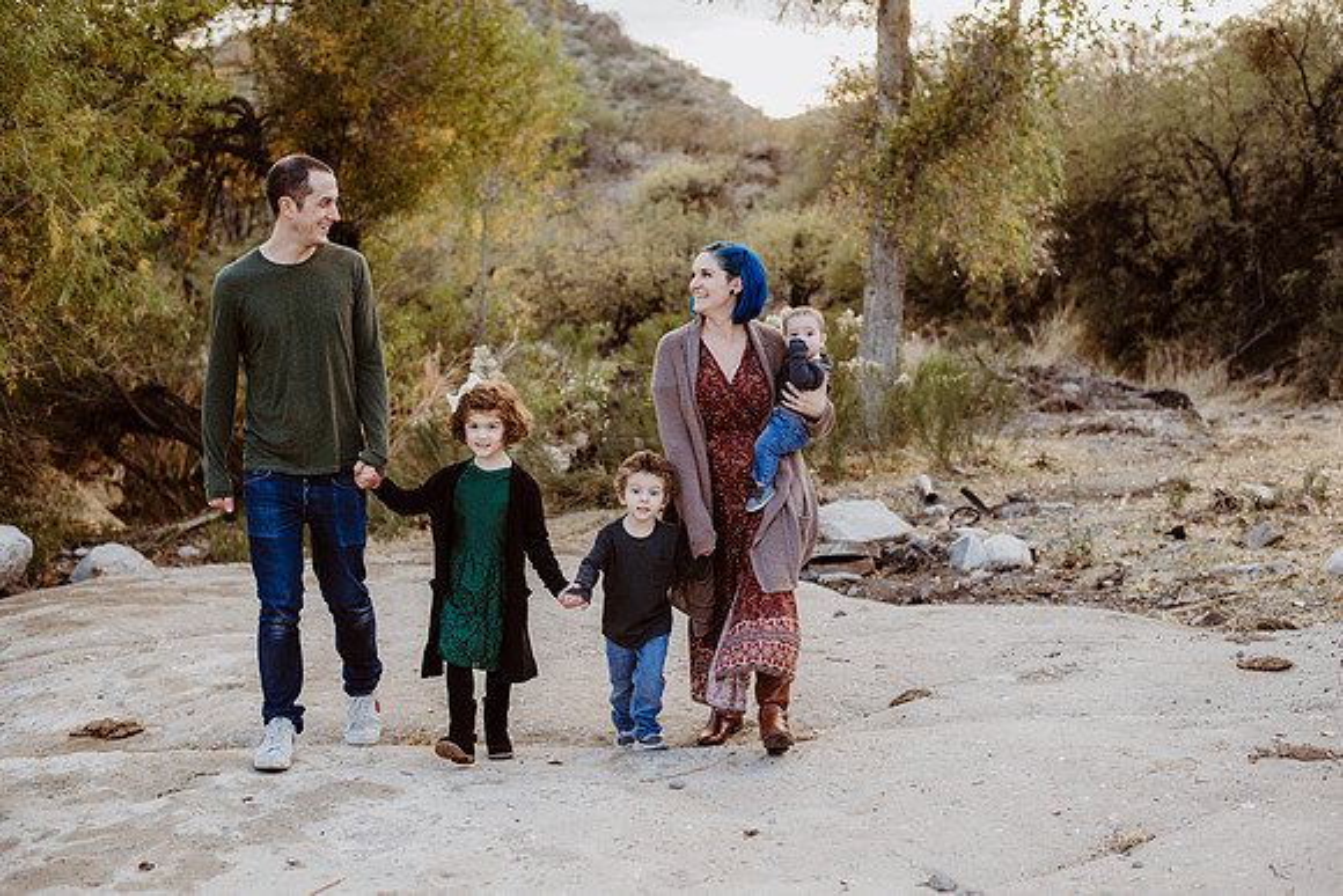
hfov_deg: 39.6
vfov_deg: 27.0
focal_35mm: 50
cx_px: 672
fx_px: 1866
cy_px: 448
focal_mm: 50
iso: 400
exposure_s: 1/500
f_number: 3.2
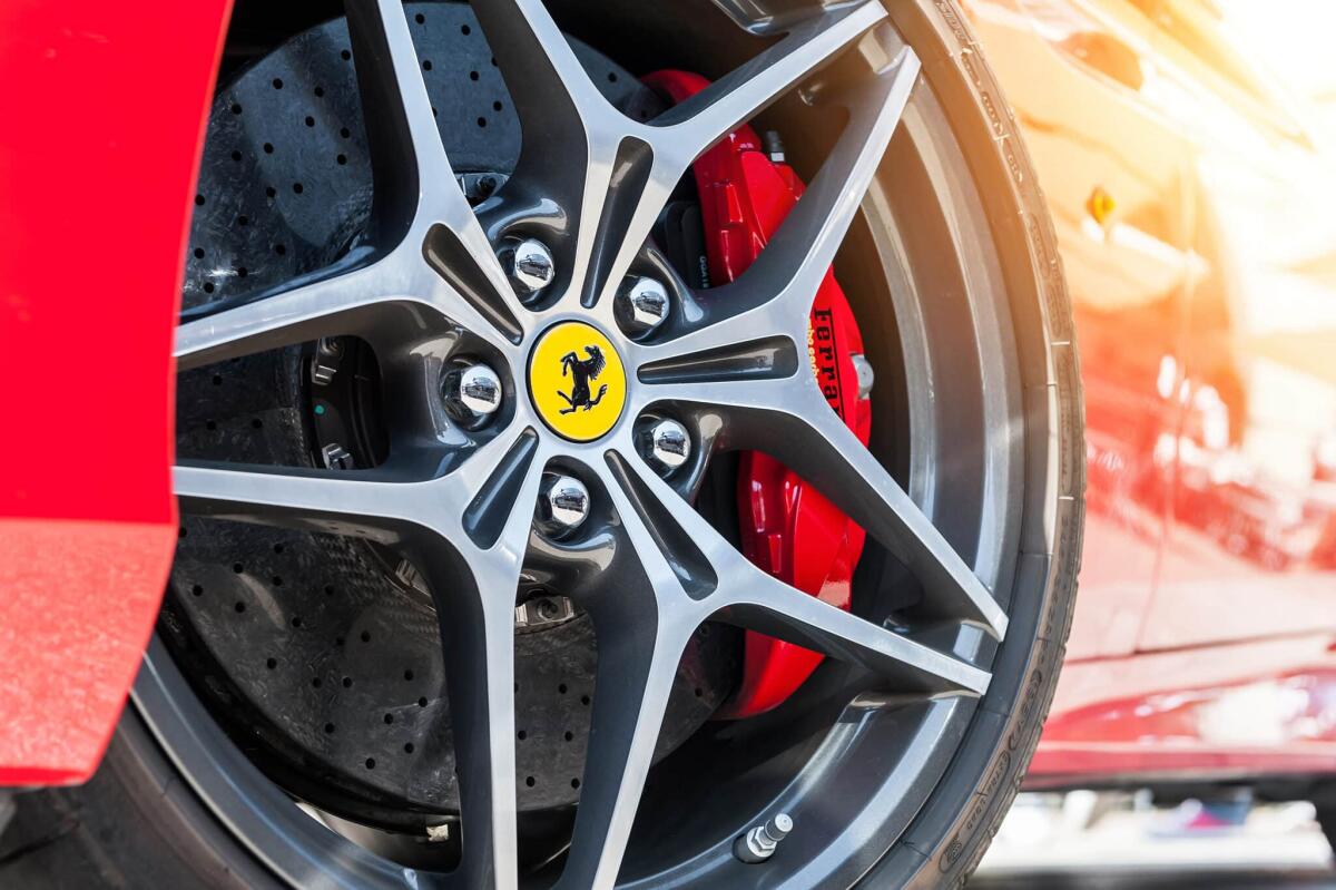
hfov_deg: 28.9
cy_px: 445
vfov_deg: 19.4
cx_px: 668
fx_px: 2597
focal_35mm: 70
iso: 200
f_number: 5.6
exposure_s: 1/125
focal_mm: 70
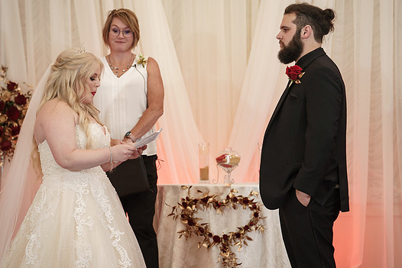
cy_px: 121
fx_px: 1497
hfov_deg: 15.3
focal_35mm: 134
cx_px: 214
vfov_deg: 10.2
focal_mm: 117
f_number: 4
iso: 2000
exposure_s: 1/100
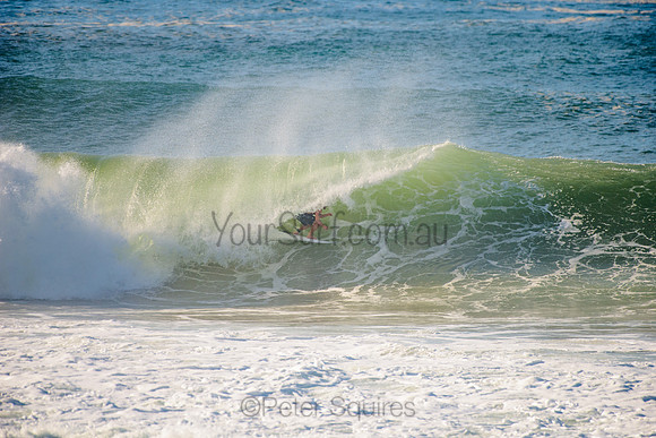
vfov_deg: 2.8
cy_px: 219
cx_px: 328
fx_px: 9113
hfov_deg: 4.1
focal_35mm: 500
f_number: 5.6
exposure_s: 1/1600
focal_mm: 500
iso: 180
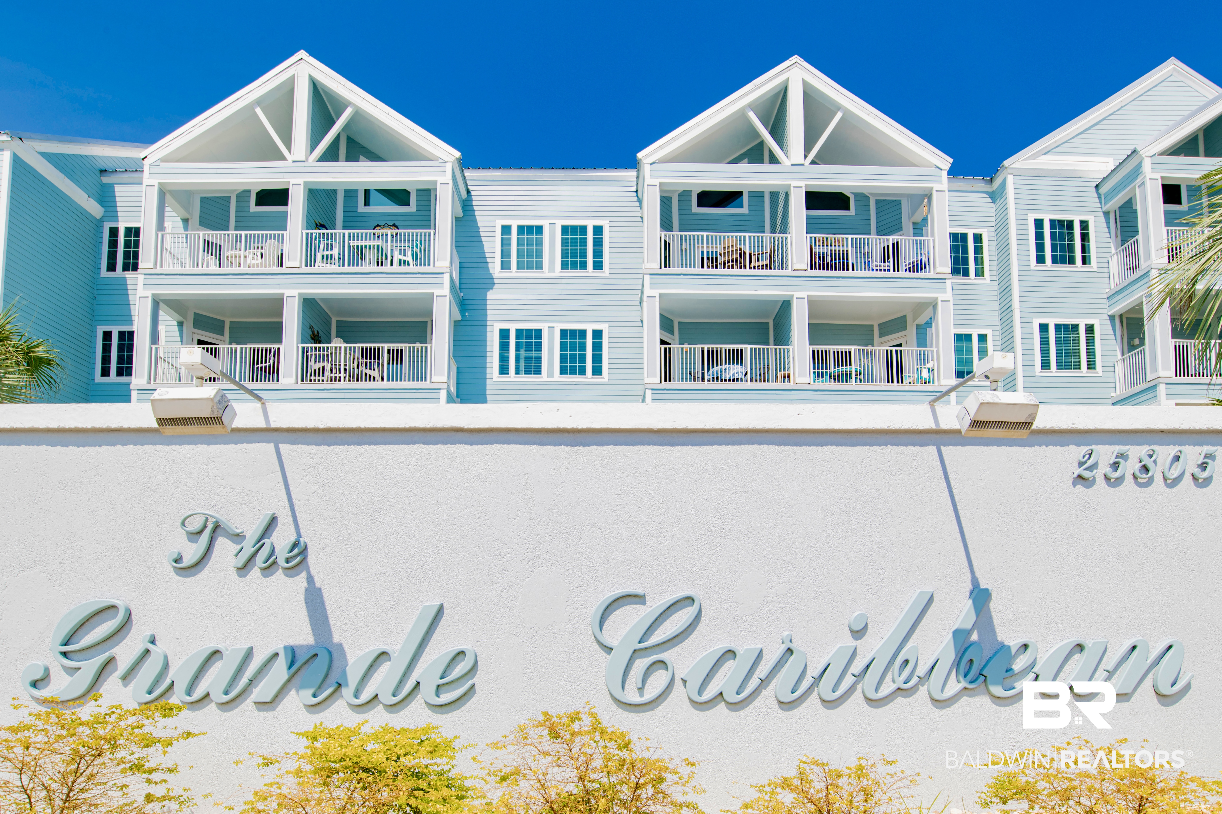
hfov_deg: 90.0
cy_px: 407
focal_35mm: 18
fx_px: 611
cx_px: 611
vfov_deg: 67.4
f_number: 13
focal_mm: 18
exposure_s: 1/125
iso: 100
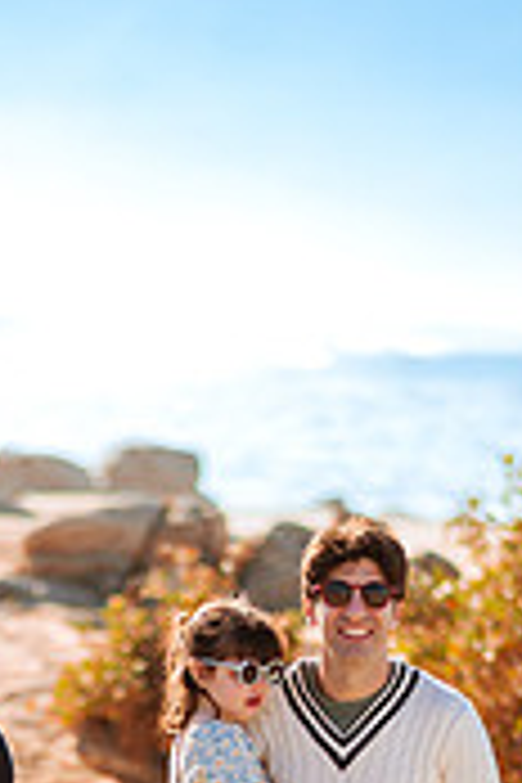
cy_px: 950
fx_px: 3262
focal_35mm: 150
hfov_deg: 9.1
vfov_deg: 13.3
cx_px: 220
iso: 50
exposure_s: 1/4000
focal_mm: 58
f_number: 1.8
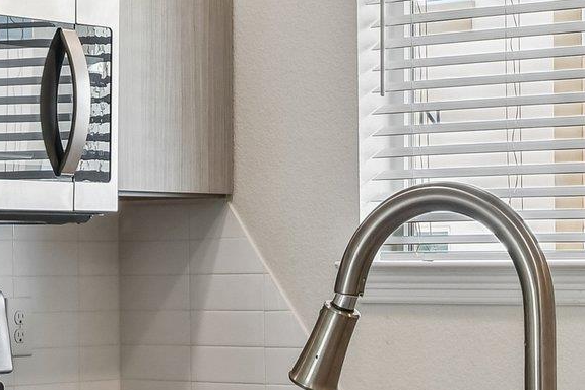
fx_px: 2080
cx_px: 149
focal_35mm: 128
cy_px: 270
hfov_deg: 15.9
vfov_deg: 10.7
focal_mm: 24
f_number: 8
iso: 400
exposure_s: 1/30
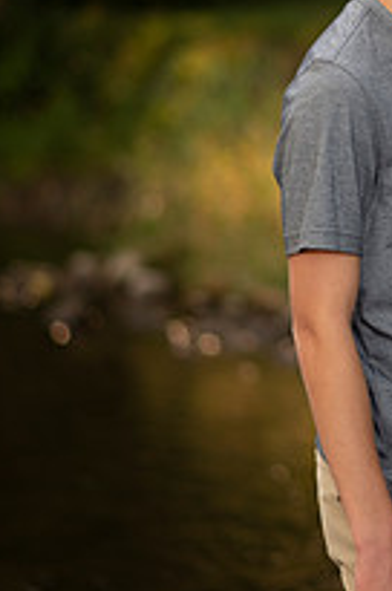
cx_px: 427
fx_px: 3064
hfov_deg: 7.3
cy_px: 170
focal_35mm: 187
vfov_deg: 11.0
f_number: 1.8
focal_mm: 85
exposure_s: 1/250
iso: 125
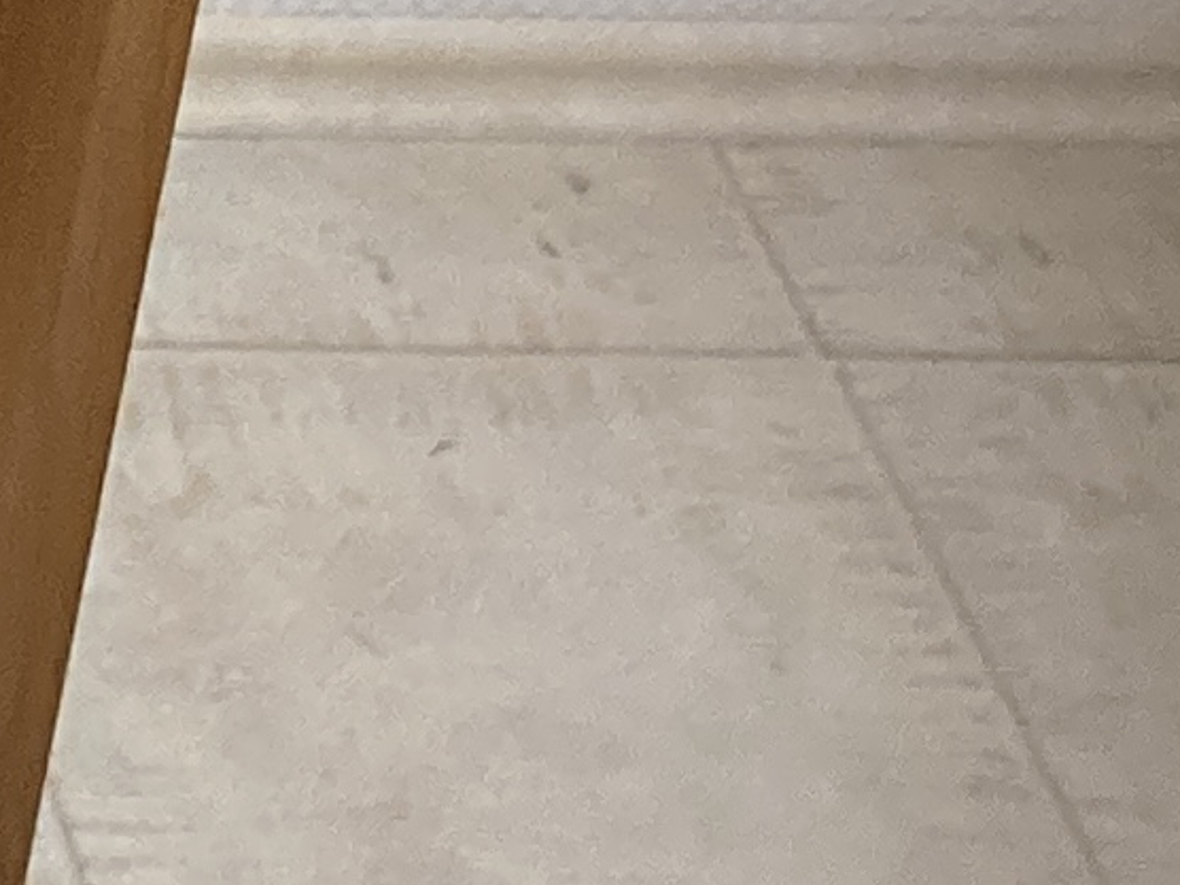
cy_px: -811
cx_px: -2127
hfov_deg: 9.1
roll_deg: +1.7
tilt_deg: -31.2
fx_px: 6204
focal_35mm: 182
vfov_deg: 7.8
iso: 160
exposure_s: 1/60
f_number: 2.4
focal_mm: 3.3
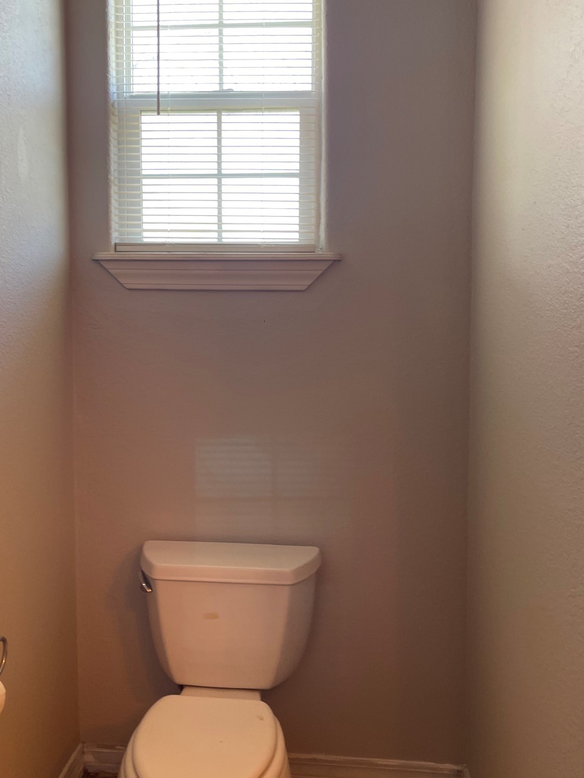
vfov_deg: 53.8
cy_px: 344
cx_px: 261
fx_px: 765
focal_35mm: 34
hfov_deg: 41.7
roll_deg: +0.2
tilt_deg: -6.2
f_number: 1.6
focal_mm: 5.1
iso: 80
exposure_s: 1/60
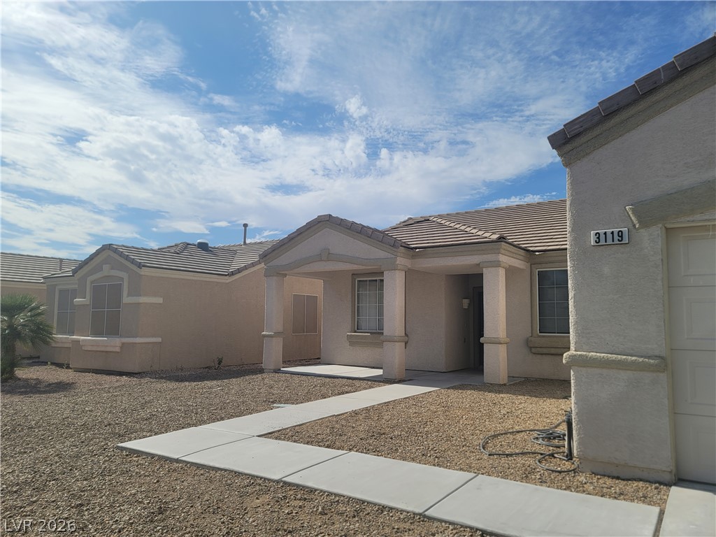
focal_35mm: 25
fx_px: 517
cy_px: 268
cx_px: 358
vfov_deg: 54.9
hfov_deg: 69.4
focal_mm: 7
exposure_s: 1/2216
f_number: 1.8
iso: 20
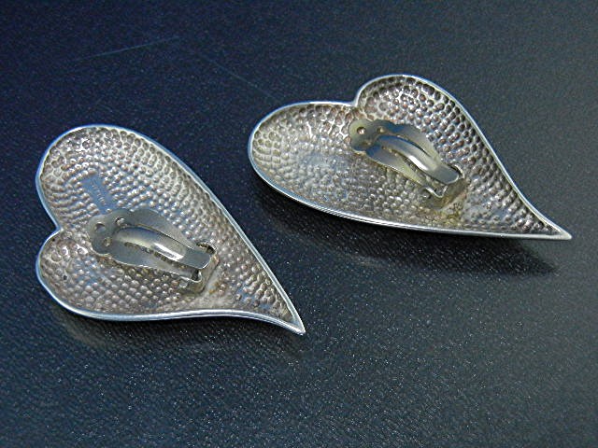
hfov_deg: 32.7
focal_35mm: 59
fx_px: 1019
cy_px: 224
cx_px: 299
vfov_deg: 24.8
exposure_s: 1/30
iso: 763
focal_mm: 10.6
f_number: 8
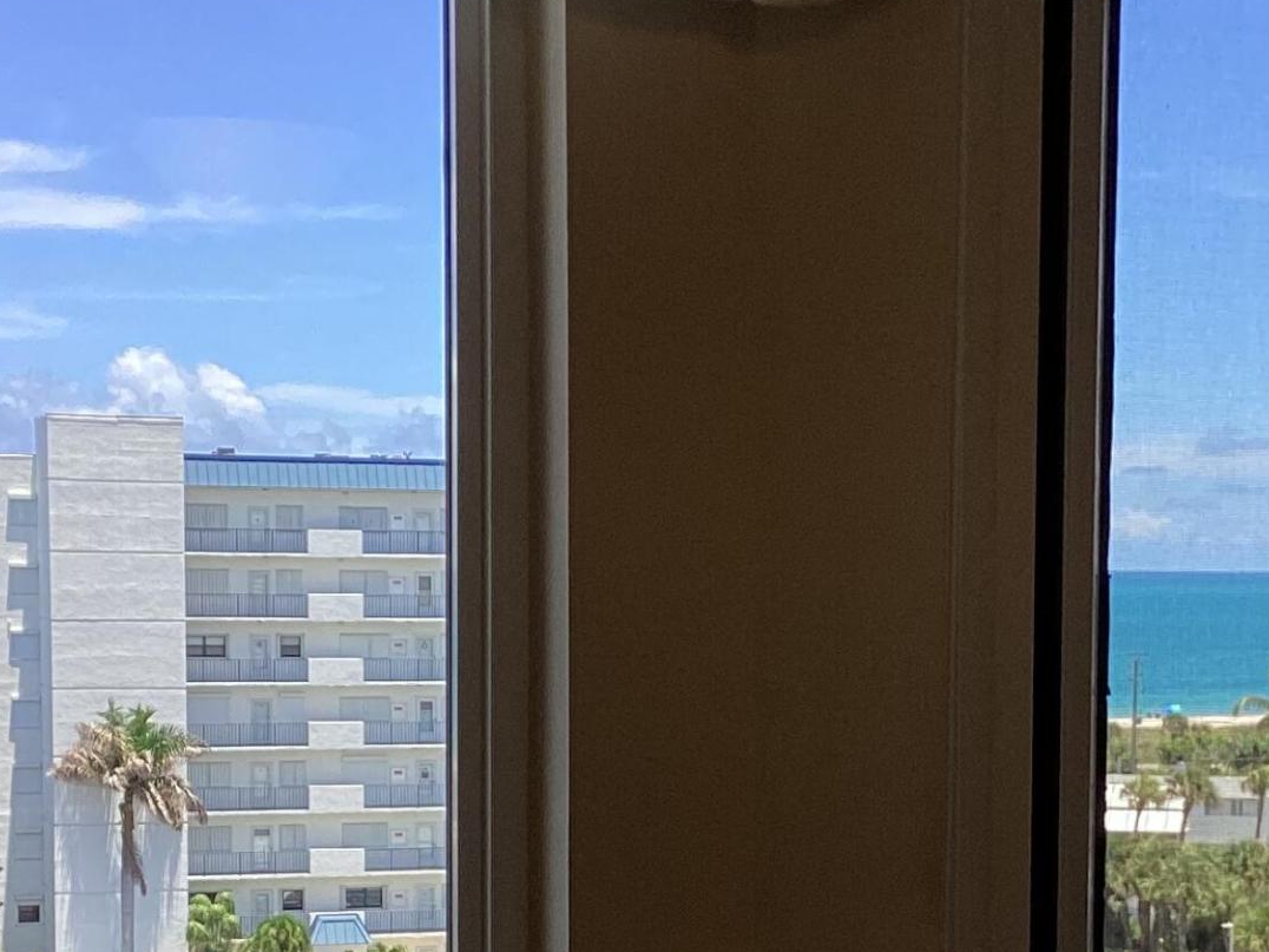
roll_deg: +0.6
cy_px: 825
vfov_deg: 17.6
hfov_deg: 23.5
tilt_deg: -6.0
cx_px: 803
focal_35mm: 83
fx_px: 3043
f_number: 2.4
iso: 25
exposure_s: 1/212
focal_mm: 3.3
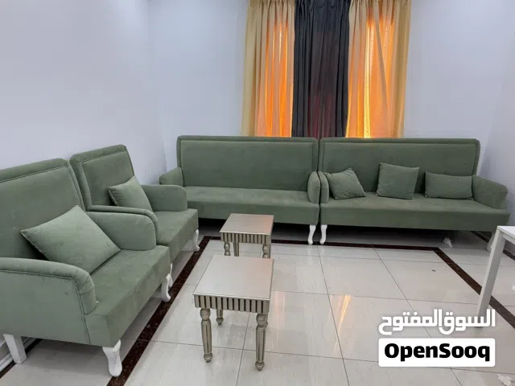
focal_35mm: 14
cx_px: 258
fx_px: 208
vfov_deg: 85.7
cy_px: 193
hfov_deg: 102.1
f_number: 2.2
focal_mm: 2.22
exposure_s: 1/100
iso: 320
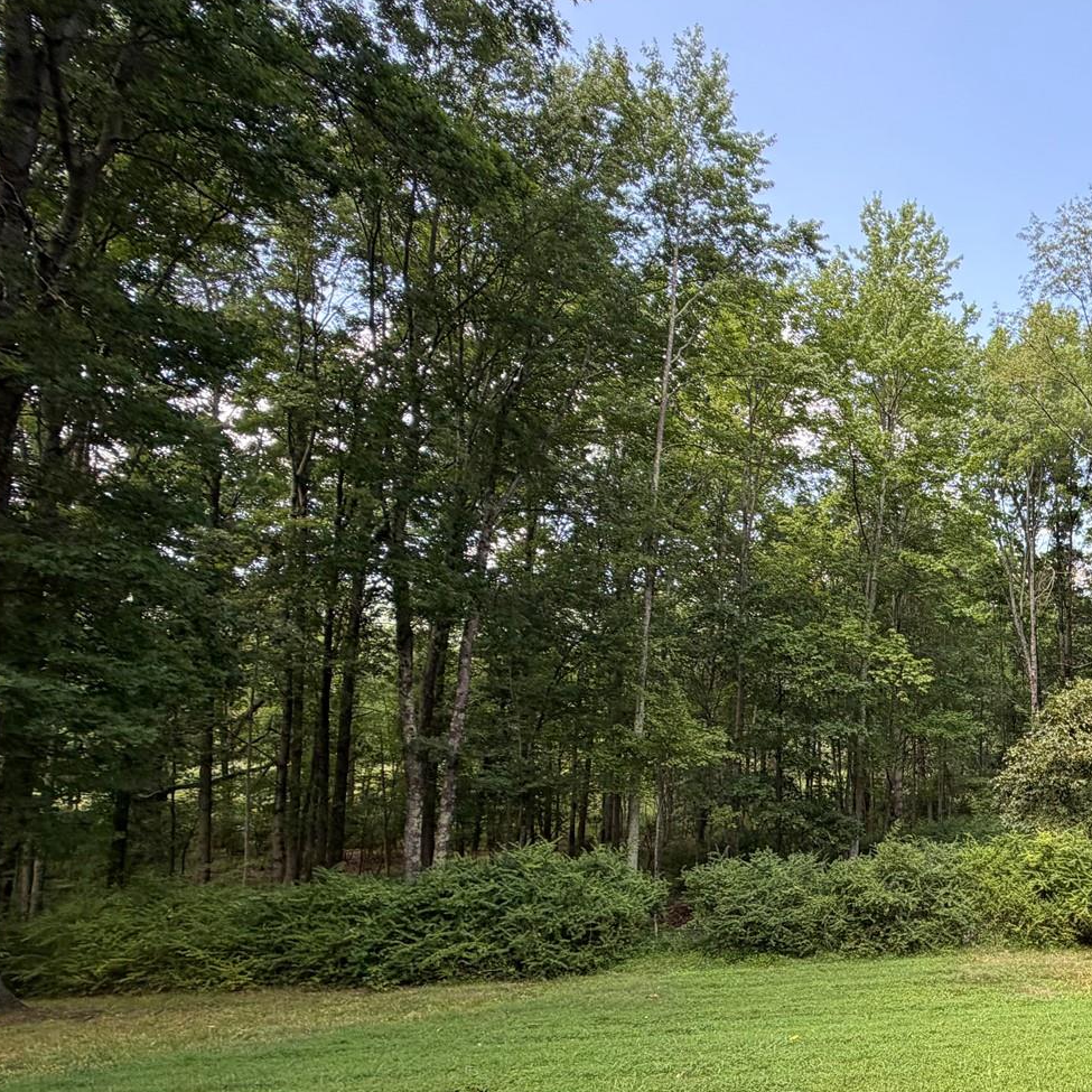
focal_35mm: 26
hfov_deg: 50.0
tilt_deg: +3.7
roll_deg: +0.8
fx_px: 928
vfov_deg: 60.3
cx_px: 1081
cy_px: 671
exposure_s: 1/148
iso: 50
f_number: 2.2
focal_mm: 2.22
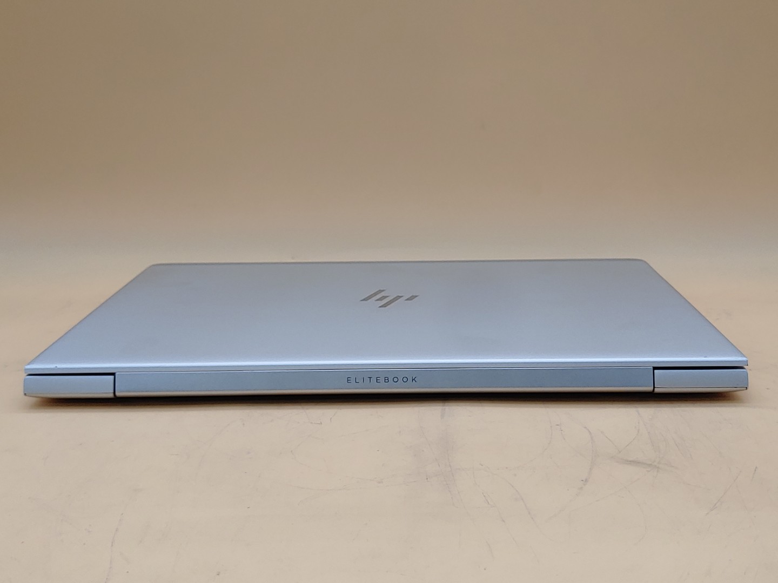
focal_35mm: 44
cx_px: 389
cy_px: 292
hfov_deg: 42.9
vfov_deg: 32.9
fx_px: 989
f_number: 1.8
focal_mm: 4.36
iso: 50
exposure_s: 1/213
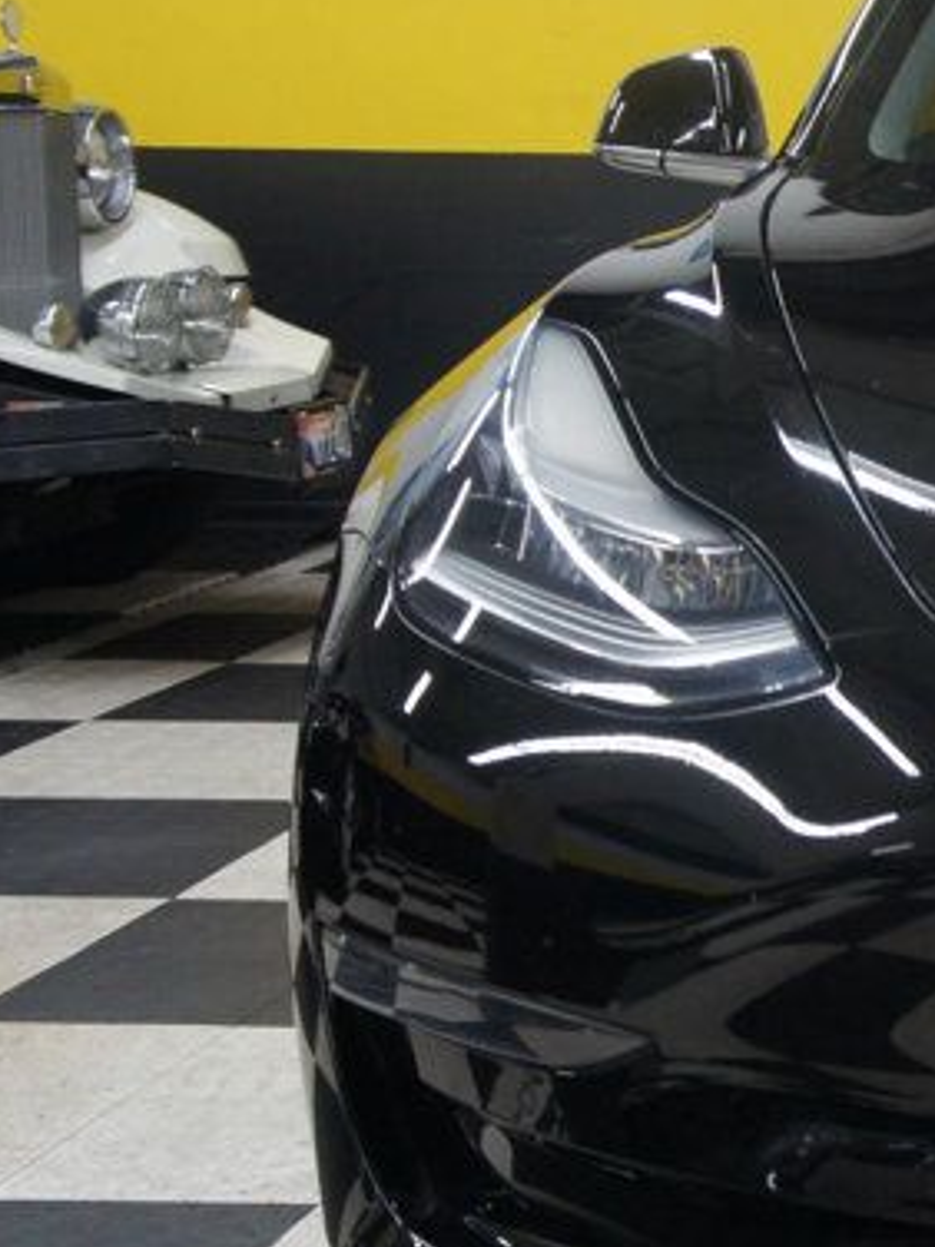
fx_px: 3252
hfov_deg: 14.7
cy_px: 680
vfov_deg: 21.7
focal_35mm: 90
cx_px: 1578
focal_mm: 23
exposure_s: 1/80
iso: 640
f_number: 4
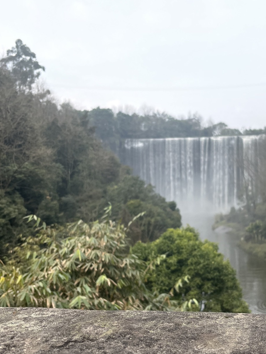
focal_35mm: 43
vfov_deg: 43.7
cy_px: 205
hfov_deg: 33.0
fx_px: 440
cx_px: 198
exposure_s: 1/1497
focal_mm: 5.1
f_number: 1.6
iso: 50
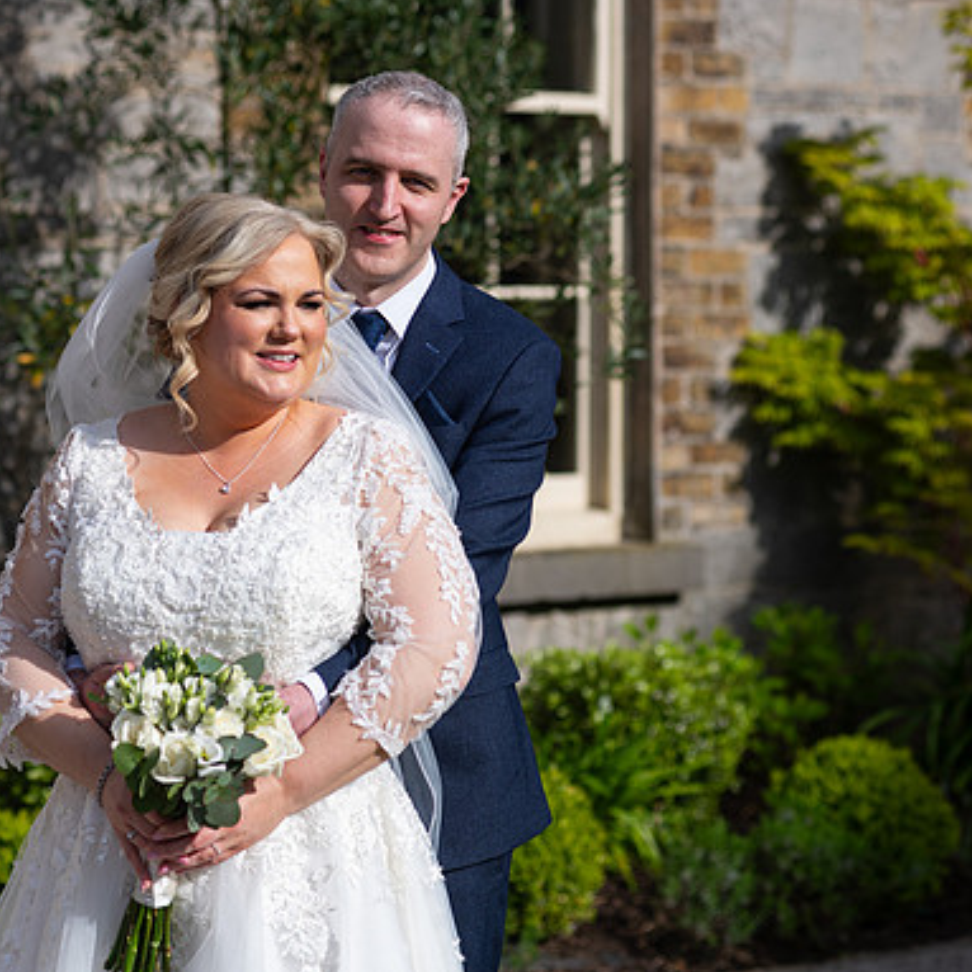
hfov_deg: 12.1
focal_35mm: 144
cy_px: 486
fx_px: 4575
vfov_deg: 12.1
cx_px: 335
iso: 80
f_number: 3.5
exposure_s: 1/640
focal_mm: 112
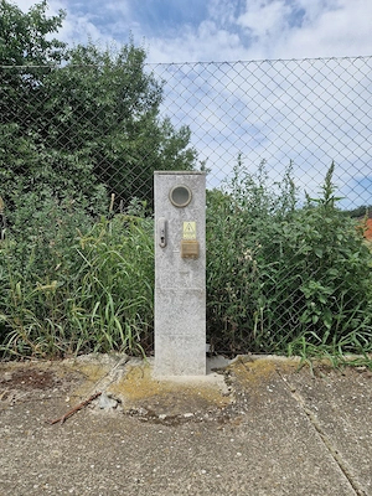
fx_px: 330
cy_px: 248
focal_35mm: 23
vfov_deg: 73.9
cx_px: 186
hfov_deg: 58.9
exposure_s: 1/2500
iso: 50
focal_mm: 5.4
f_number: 1.8
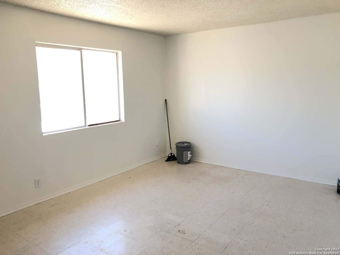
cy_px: 128
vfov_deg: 48.2
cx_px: 170
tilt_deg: -8.3
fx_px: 285
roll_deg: -0.6
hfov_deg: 61.7
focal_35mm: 29
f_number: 1.8
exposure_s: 1/120
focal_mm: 3.99
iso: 64
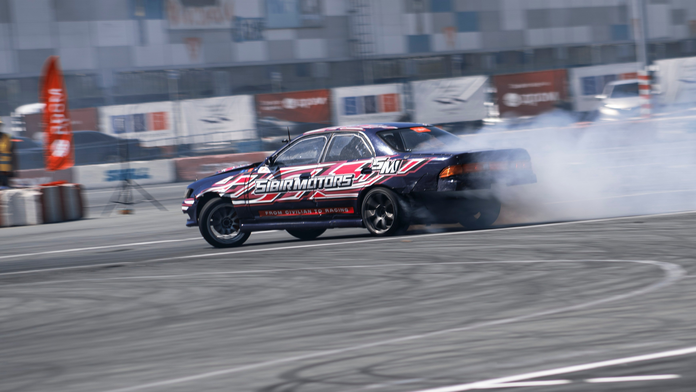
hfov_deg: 6.0
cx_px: 421
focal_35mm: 361
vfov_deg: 3.4
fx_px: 6660
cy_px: 172
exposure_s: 1/125
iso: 100
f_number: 8
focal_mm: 200
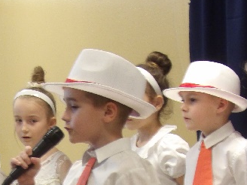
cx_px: 97
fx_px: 1777
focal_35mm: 249
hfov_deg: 8.0
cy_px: 292
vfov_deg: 5.9
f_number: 4.2
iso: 400
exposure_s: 1/14
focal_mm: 18.2
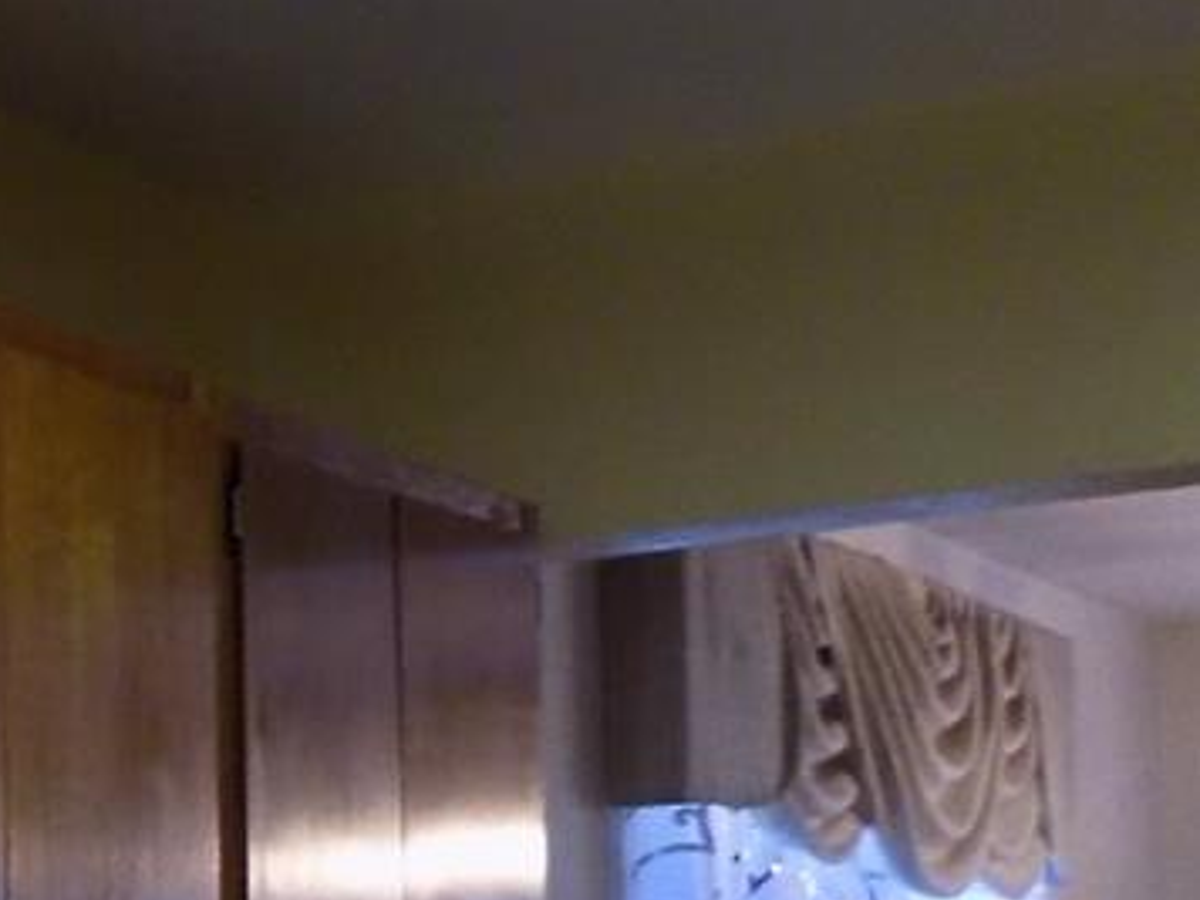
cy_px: 1079
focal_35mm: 97
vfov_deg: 14.7
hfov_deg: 15.4
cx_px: -1321
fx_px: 3363
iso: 200
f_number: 3.1
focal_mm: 4
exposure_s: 1/30
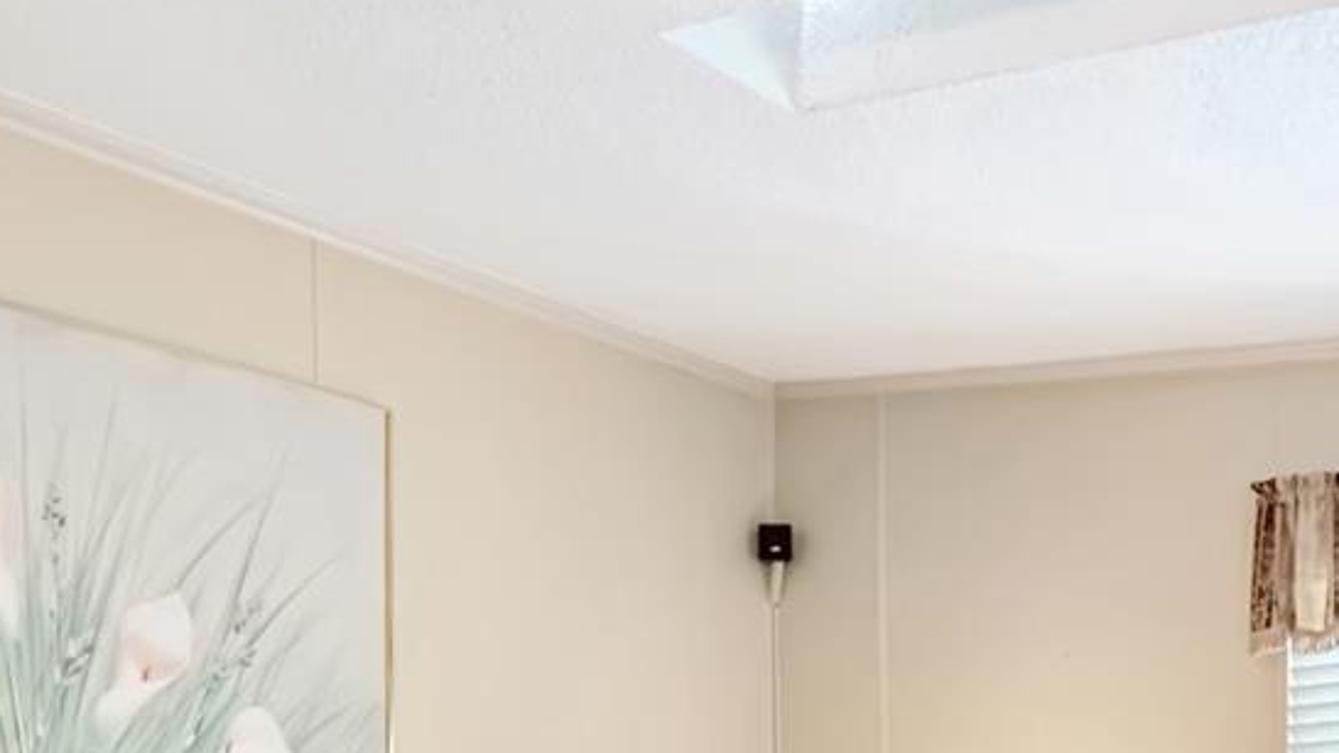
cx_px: 952
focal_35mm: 43
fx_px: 1527
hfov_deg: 46.2
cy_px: 927
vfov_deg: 24.8
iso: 2500
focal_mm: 14
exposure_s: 1/1000
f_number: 4
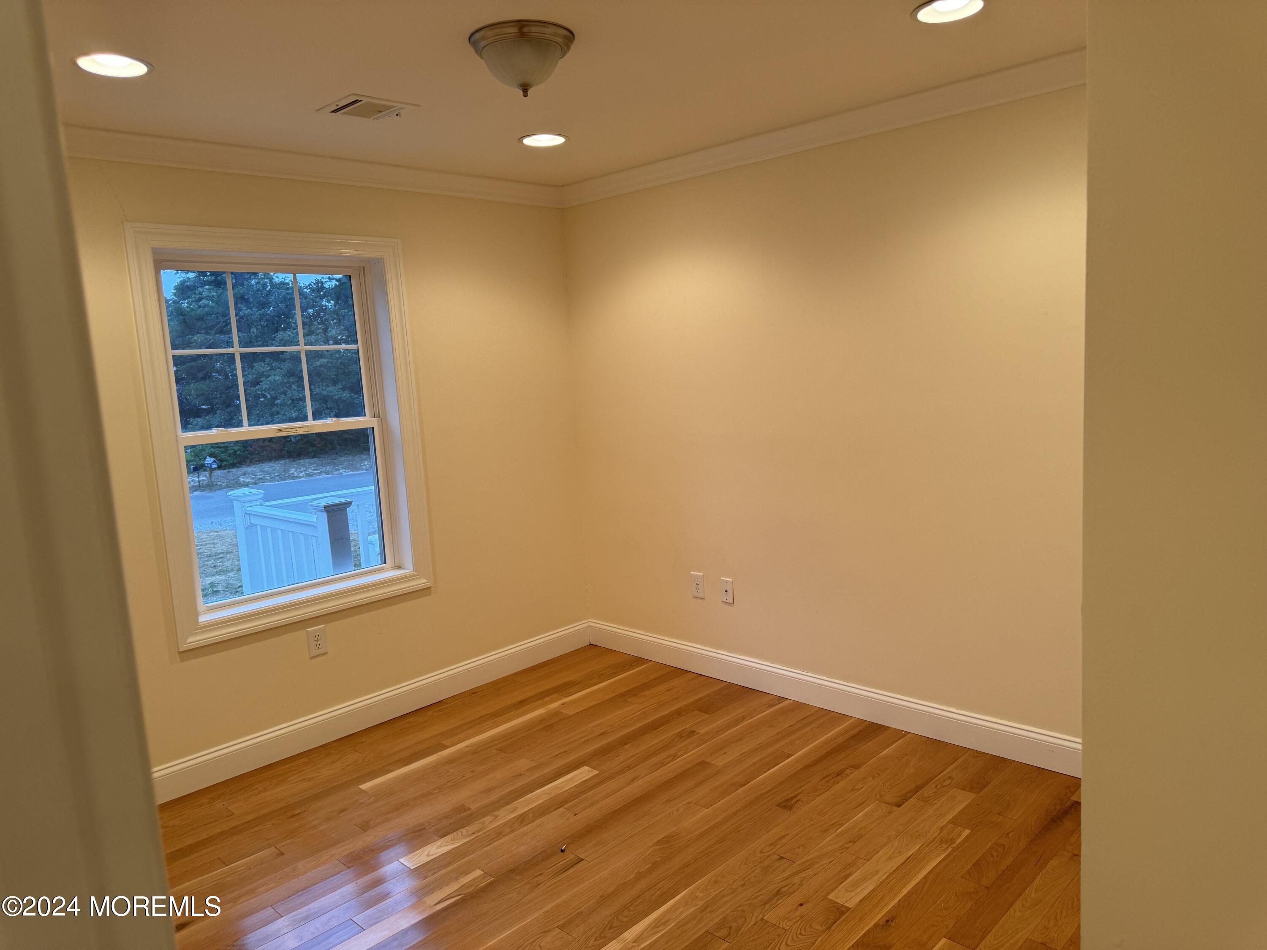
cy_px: 475
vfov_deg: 56.8
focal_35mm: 24
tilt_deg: -9.3
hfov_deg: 71.6
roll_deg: +2.8
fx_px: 878
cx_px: 634
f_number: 1.78
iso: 125
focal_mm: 6.76
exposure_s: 1/60
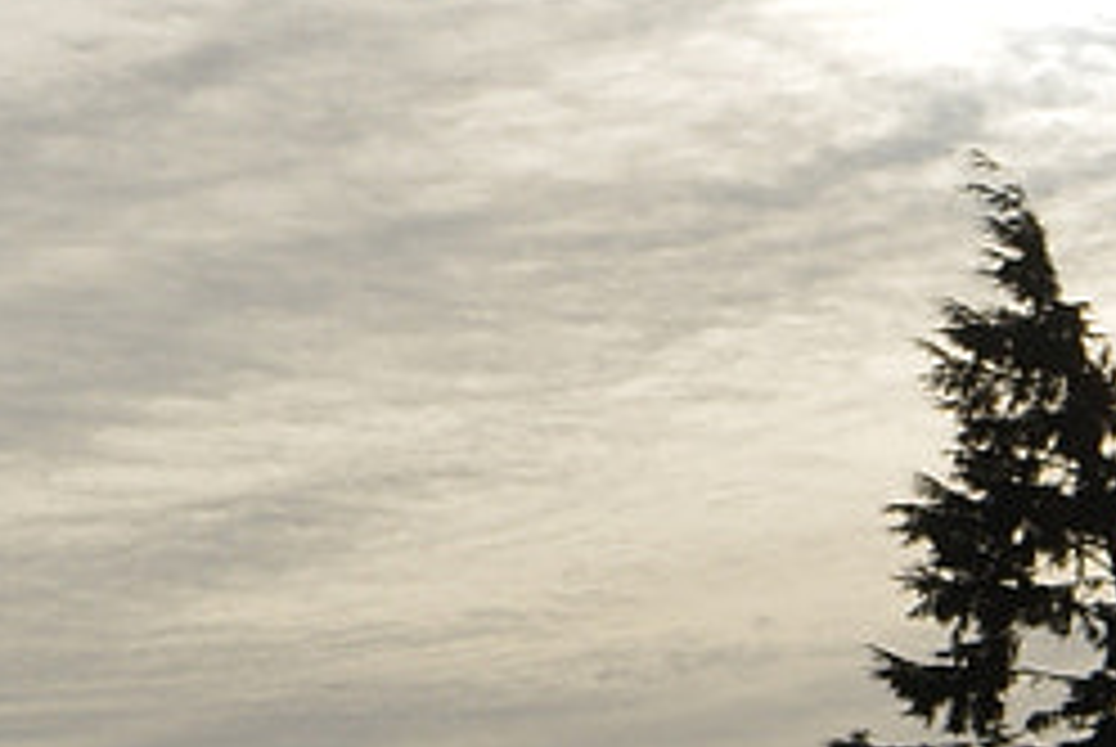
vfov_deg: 7.7
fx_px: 5400
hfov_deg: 9.7
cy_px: -544
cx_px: -1958
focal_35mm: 174
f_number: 10
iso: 100
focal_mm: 18
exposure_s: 1/400
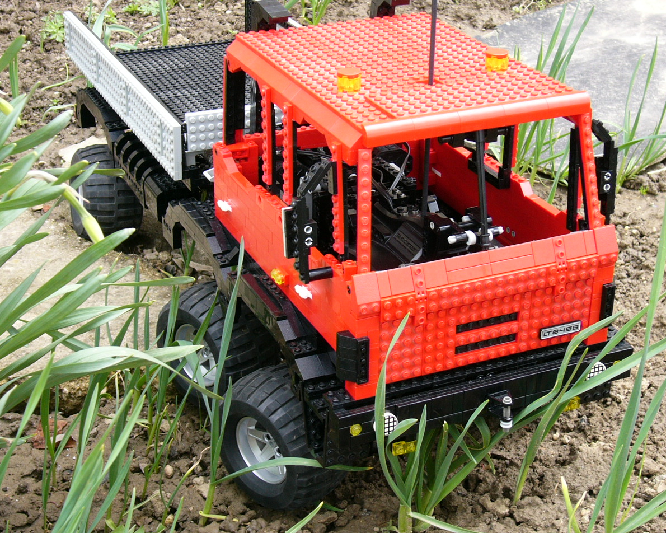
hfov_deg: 30.0
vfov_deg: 24.2
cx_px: 340
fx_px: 1242
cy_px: 265
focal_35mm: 63
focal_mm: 10
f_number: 3.7
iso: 100
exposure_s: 1/60
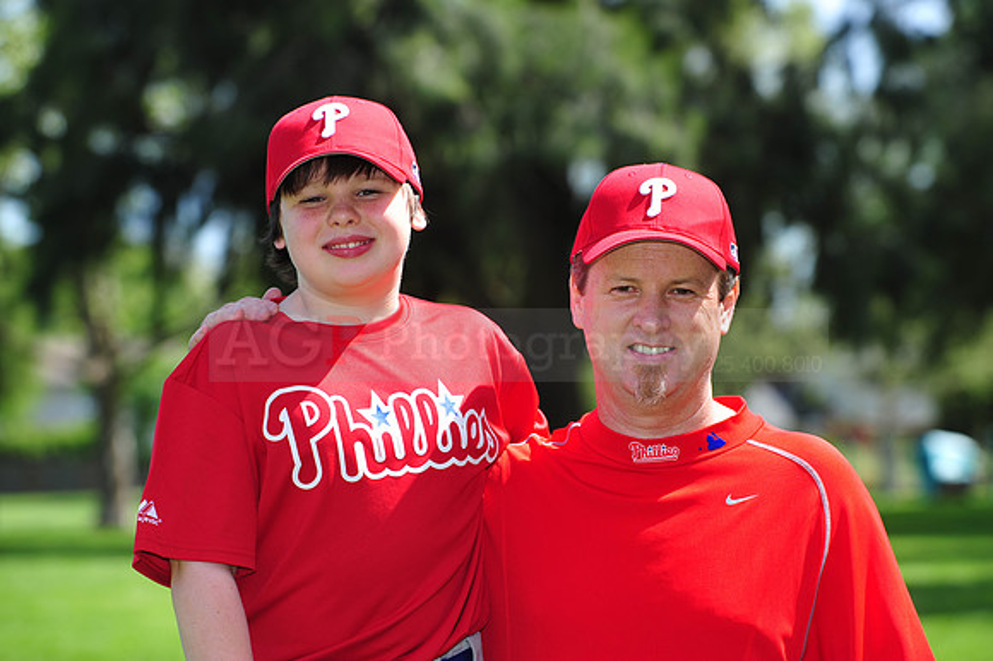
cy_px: 330
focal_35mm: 200
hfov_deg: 10.3
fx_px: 5513
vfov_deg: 6.9
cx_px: 496
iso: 200
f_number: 6.3
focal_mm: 200
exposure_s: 1/320
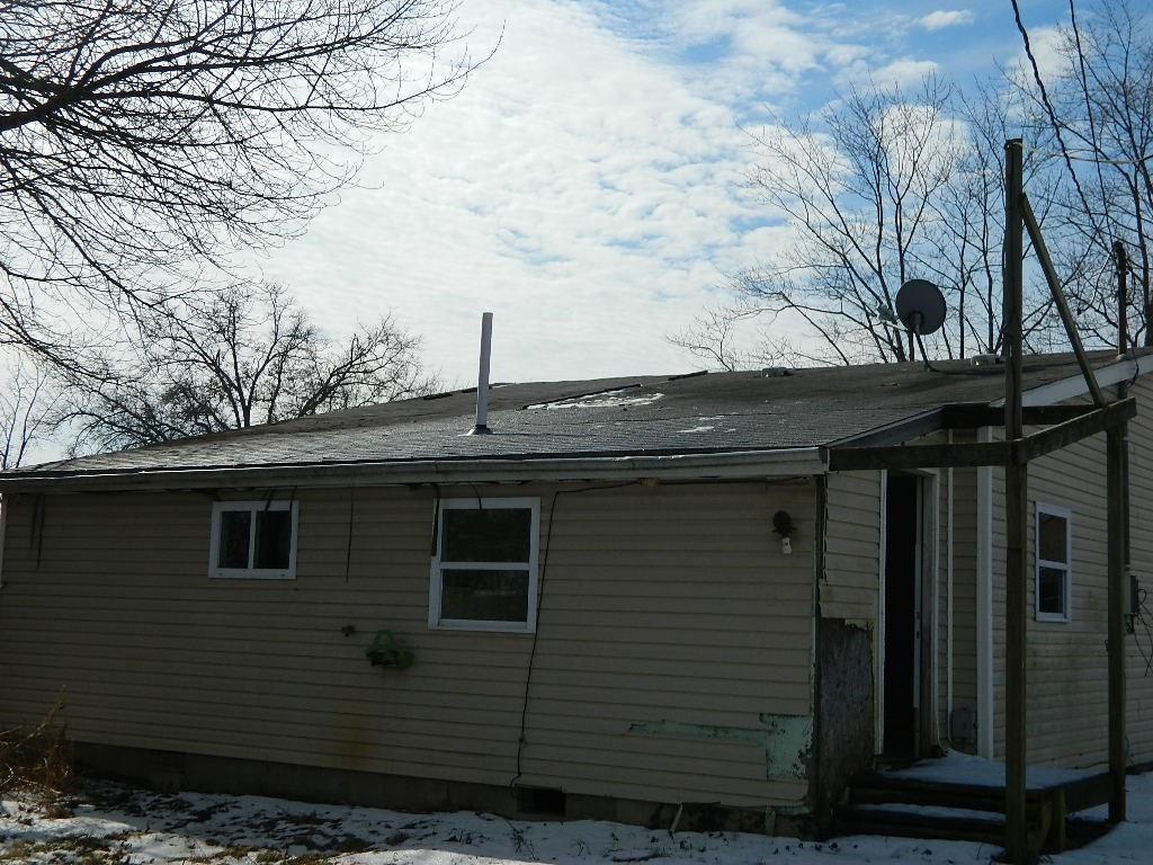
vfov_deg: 30.9
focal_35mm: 47
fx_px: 1565
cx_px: 576
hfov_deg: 40.4
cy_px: 432
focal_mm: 8.4
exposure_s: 1/320
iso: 80
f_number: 10.2
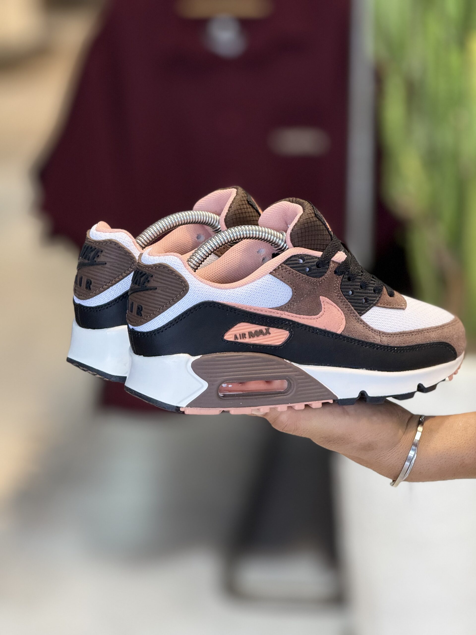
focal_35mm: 120
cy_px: 318
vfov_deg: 16.4
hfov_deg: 12.3
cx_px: 238
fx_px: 2200
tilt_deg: -14.6
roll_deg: -1.2
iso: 200
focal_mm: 15.66
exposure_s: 1/100
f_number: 2.8
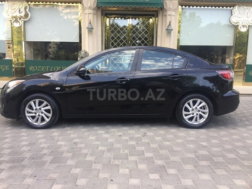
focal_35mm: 29
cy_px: 94
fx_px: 211
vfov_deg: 48.2
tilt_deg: -7.6
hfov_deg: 61.7
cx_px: 126
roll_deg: -1.3
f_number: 2.2
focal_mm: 4.15
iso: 32
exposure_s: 1/109
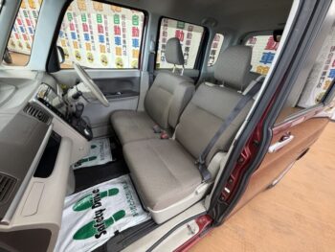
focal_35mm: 14
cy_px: 126
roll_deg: -6.8
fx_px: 136
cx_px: 168
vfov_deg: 85.7
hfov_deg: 102.0
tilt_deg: -28.5
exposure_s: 1/50
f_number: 2.2
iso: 200
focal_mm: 2.22
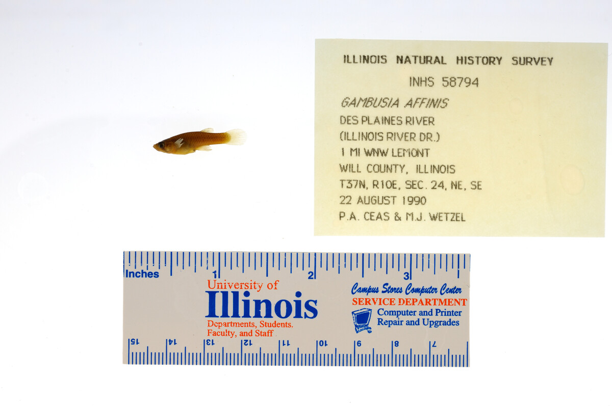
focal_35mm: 60
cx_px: 306
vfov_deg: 22.6
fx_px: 1020
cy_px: 204
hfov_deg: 33.4
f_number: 10
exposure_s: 1/200
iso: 100
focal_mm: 60
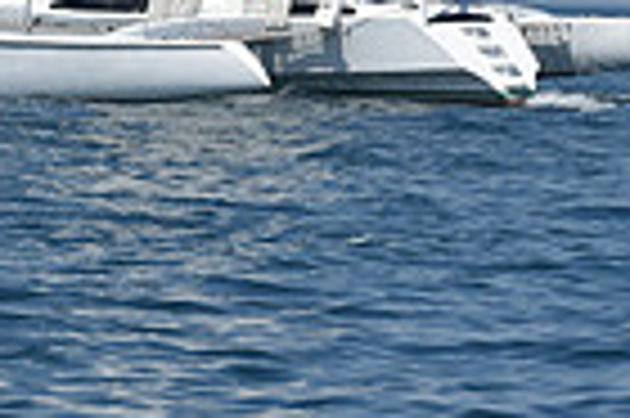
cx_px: 65
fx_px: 8128
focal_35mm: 465
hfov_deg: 4.4
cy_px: -840
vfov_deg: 2.9
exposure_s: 1/1250
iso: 250
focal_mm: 112
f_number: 9
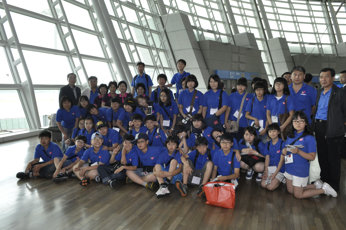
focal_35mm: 26
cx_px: 173
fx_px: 245
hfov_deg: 70.5
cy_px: 115
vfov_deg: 50.3
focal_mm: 17
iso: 1600
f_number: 7.1
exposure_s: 1/200
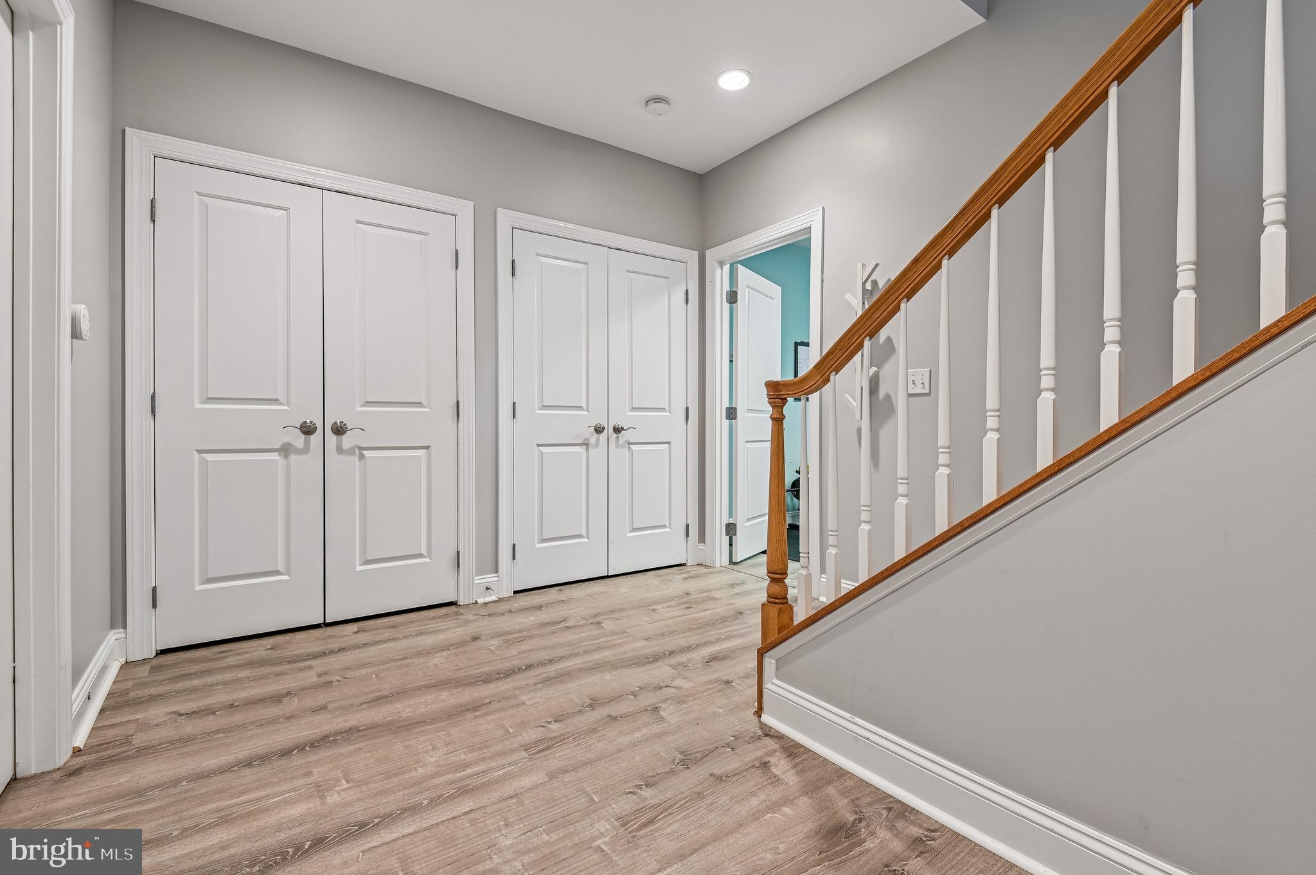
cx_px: 658
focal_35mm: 16
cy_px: 438
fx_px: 584
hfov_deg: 96.8
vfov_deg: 73.7
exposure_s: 1/4
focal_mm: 16
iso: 100
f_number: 8
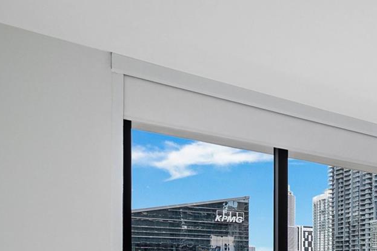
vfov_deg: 33.3
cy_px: 259
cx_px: 441
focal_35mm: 36
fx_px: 377
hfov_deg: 39.9
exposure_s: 1/50
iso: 100
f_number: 5
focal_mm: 7
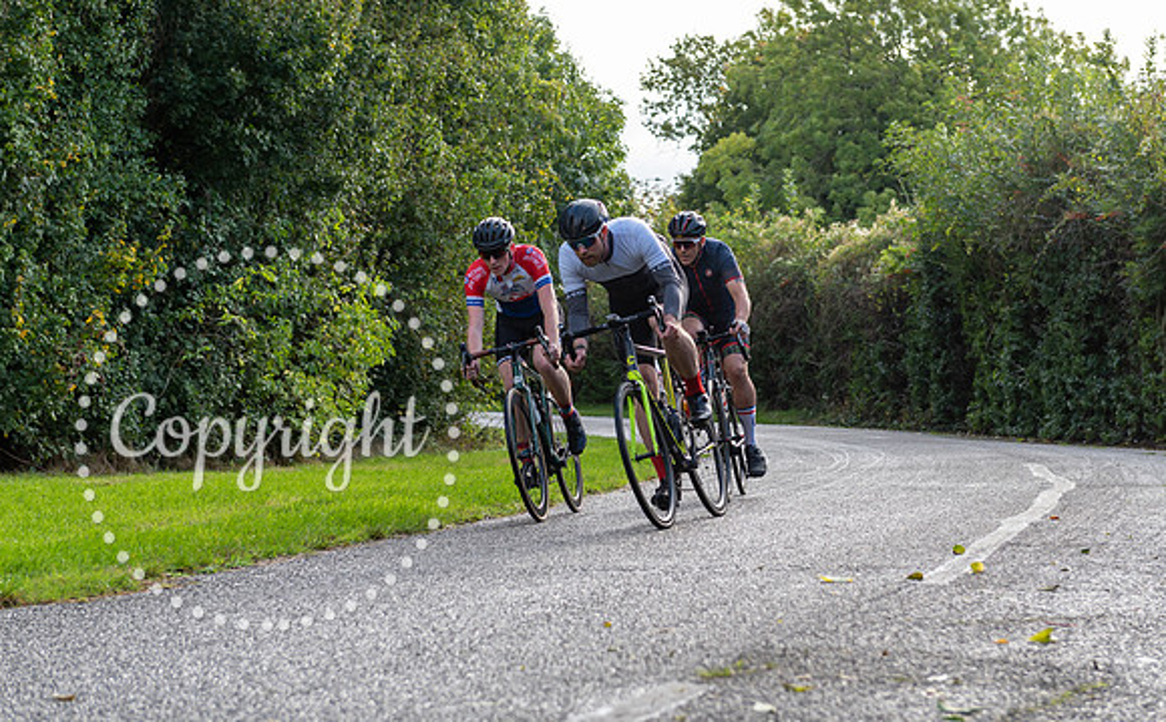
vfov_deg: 16.2
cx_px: 618
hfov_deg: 25.8
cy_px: 345
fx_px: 2541
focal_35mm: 80
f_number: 4
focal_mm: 66
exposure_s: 1/500
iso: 200
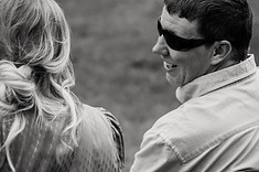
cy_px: 58
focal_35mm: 741
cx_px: 153
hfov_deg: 2.8
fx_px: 5324
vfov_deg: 1.9
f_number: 5.6
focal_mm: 200
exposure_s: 1/500
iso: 220
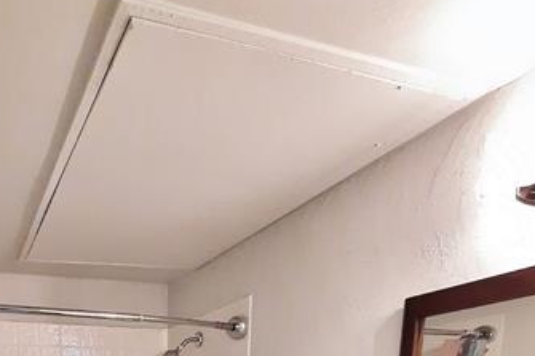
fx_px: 460
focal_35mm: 31
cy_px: 538
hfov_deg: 57.1
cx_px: 129
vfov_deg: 27.9
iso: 200
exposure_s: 1/40
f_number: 2.2
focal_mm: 1.74
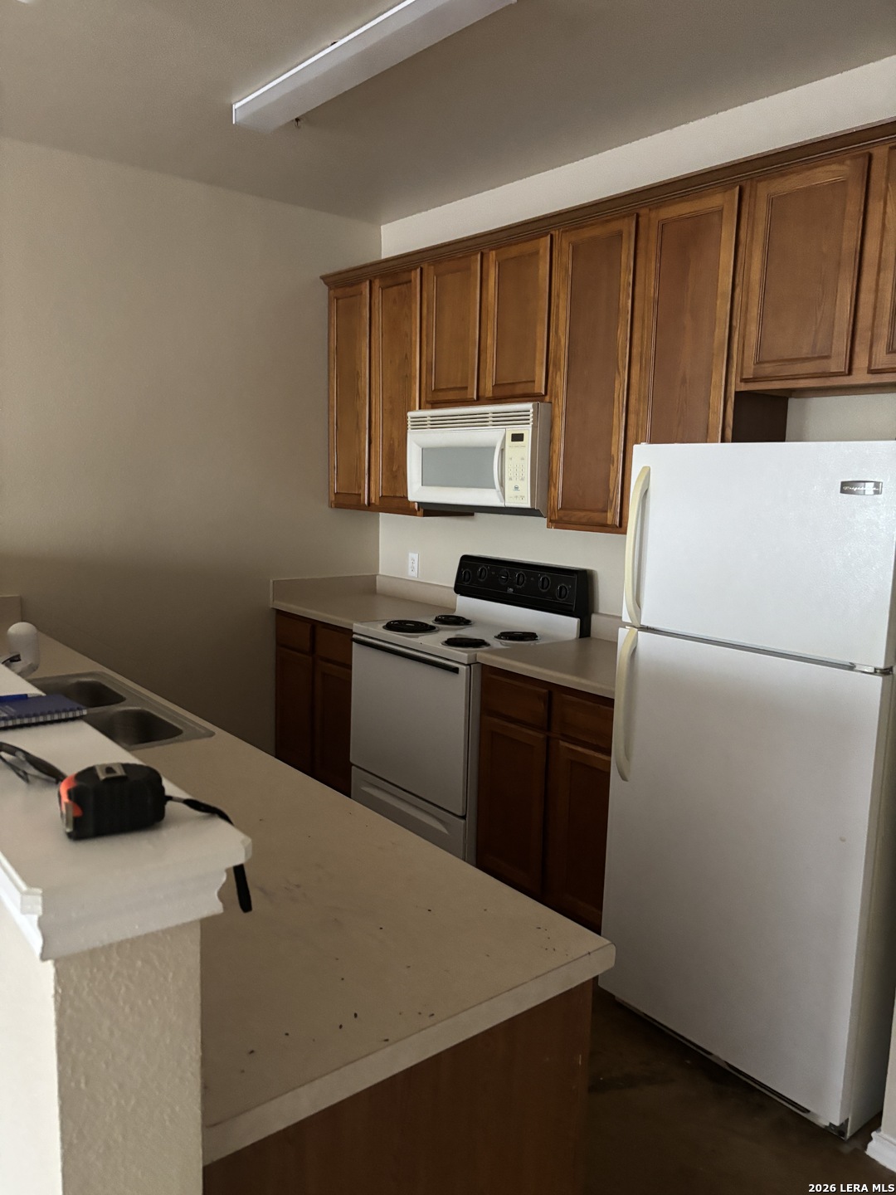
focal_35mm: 26
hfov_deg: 53.1
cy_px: 598
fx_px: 897
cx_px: 448
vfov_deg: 67.3
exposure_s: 1/30
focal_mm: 5.96
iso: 640
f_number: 1.6
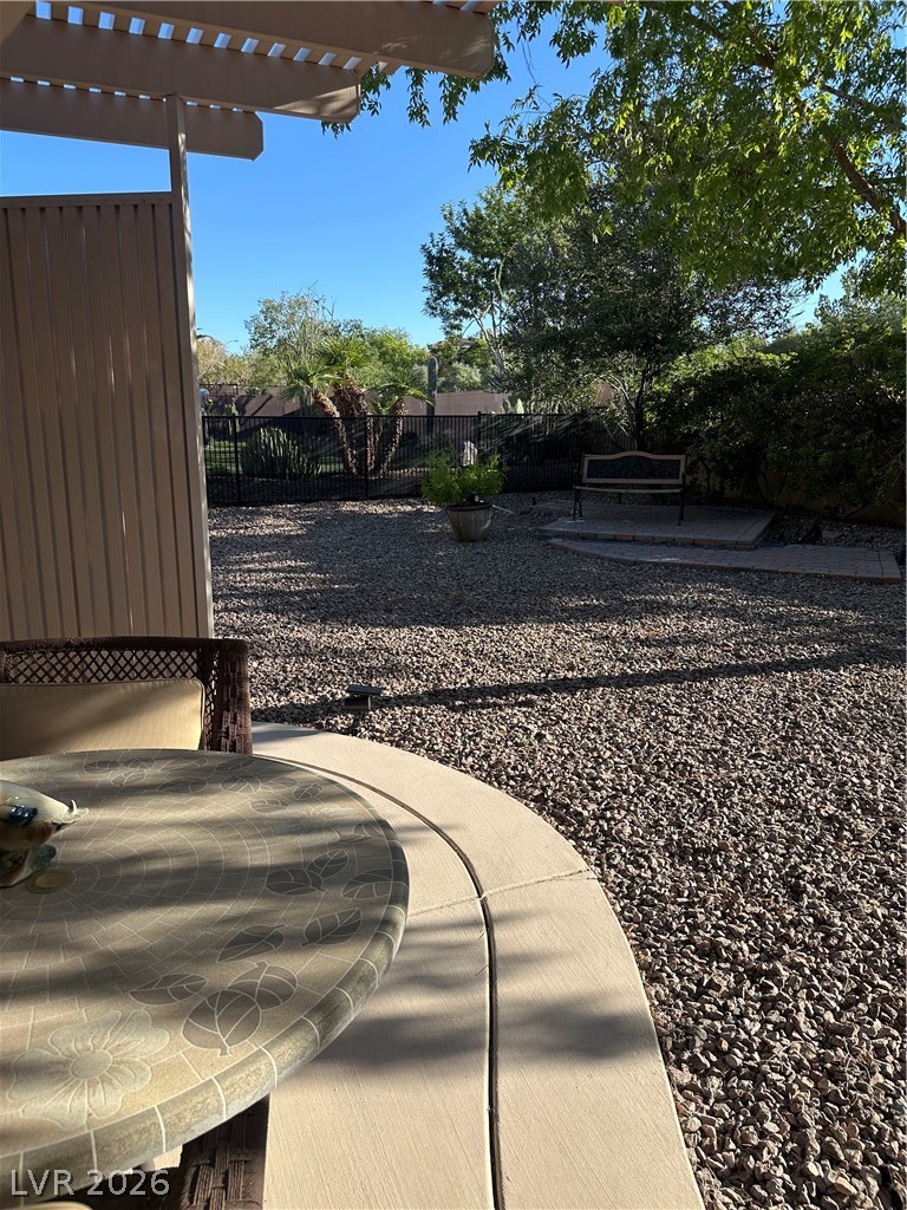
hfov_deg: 56.8
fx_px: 838
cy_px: 605
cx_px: 454
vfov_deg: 71.6
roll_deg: +0.3
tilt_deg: -11.7
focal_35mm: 24
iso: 80
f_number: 1.78
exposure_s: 1/1949
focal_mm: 6.86
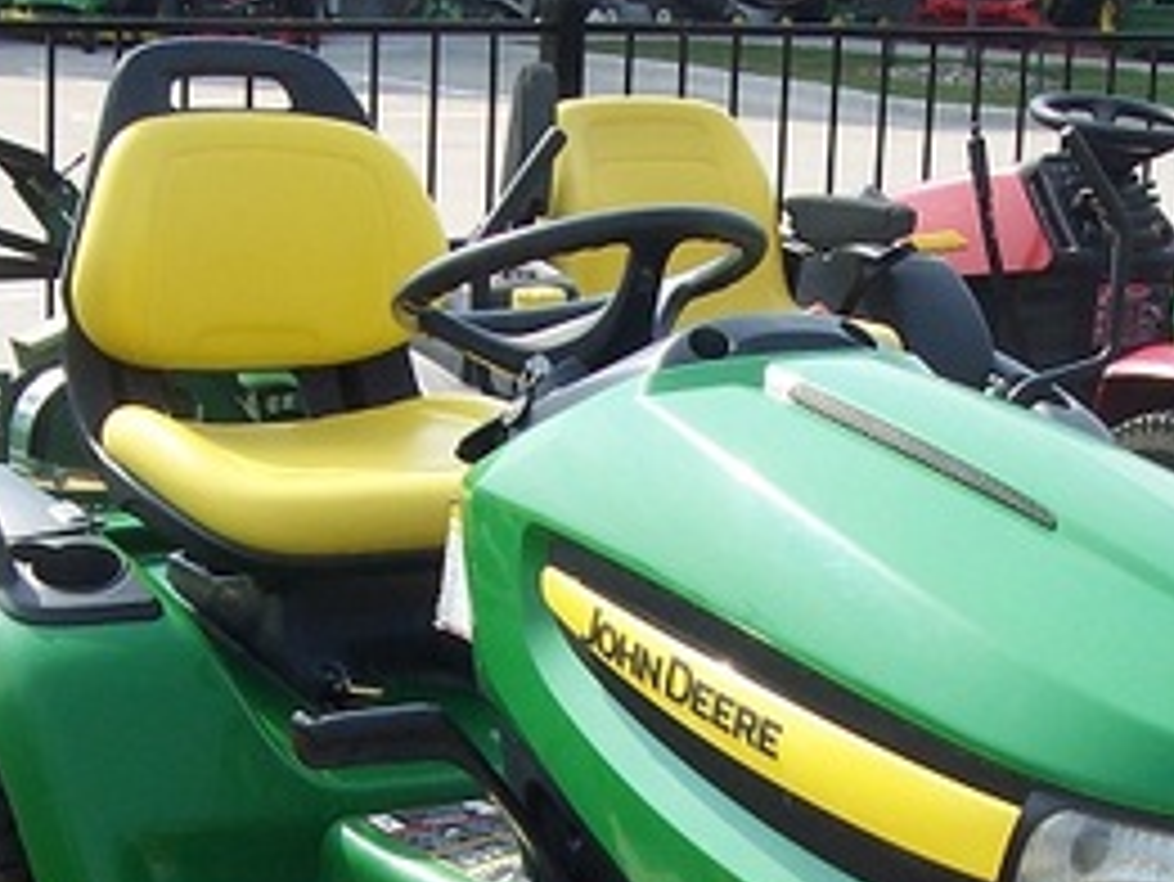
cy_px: 860
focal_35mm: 96
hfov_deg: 20.4
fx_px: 3257
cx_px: 679
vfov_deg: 15.2
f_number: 5.6
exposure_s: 1/250
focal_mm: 7
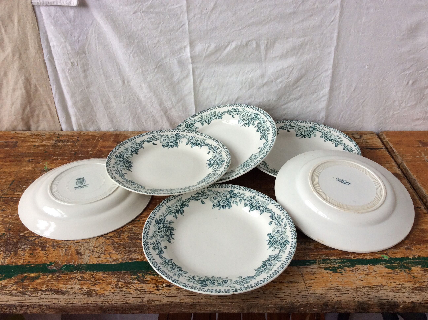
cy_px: 160
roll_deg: +1.4
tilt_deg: -34.4
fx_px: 395
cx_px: 214
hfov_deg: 56.9
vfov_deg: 44.1
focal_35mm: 32
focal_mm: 3.3
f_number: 2.4
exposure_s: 1/100
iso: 40
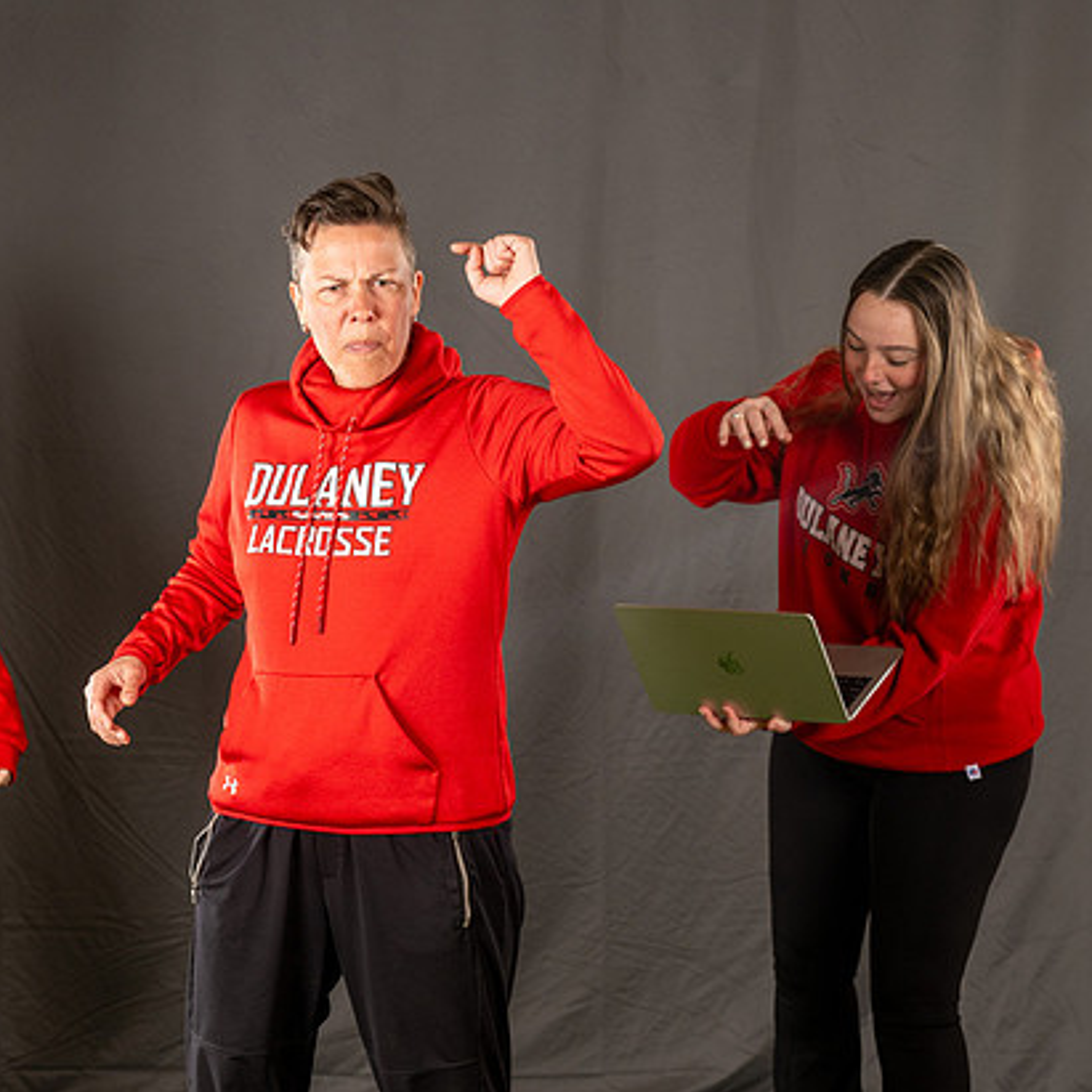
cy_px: 592
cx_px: 398
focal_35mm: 119
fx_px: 4247
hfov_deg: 14.6
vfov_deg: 14.6
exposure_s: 1/125
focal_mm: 70
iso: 160
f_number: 5.6
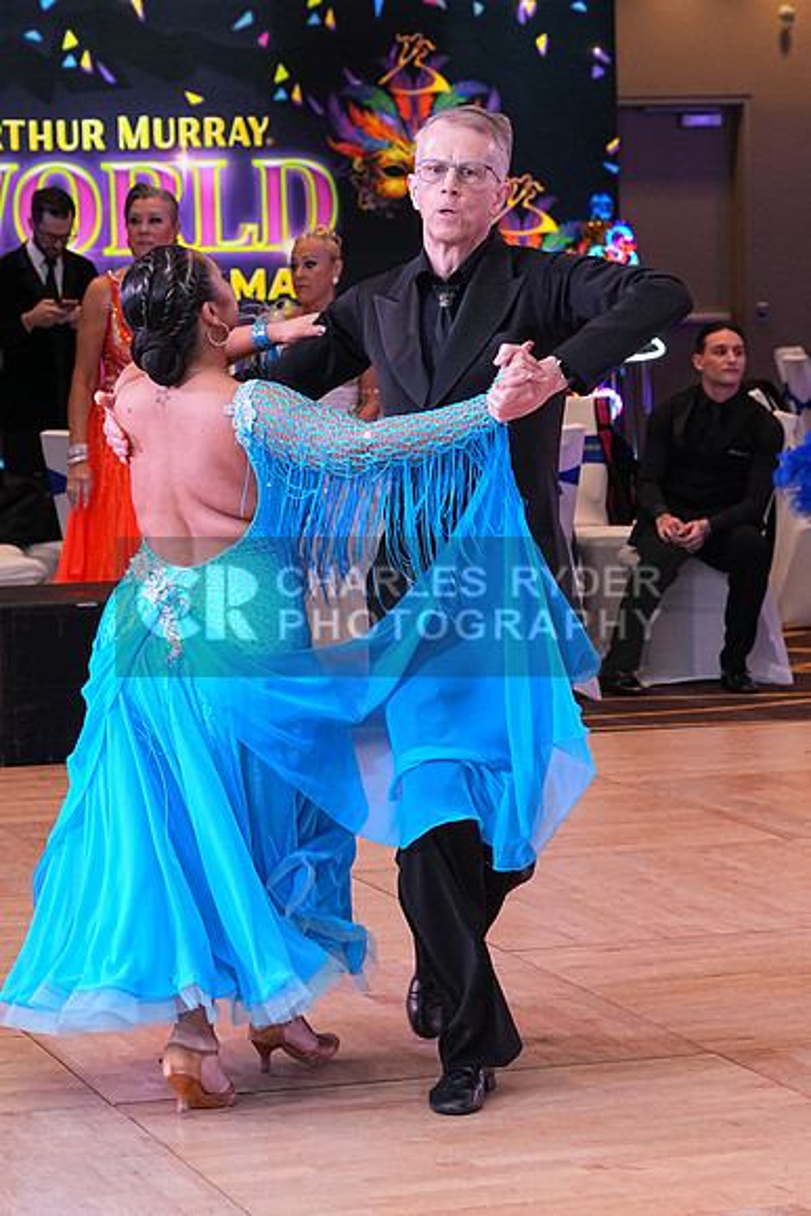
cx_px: 406
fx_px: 3951
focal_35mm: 117
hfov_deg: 11.7
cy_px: 608
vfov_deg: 17.5
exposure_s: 1/320
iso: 2500
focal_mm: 78
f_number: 5
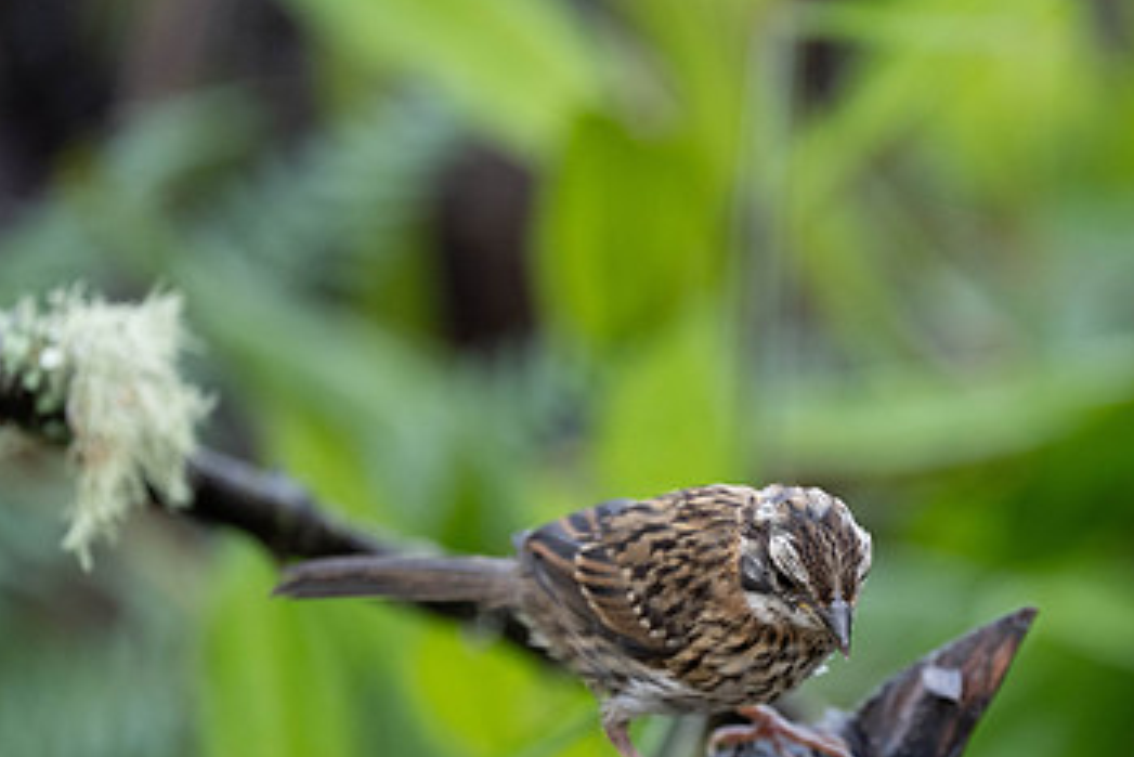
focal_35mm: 931
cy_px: 612
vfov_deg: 1.5
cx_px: 877
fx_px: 29337
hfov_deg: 2.2
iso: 1600
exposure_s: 1/500
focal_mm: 560
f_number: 4
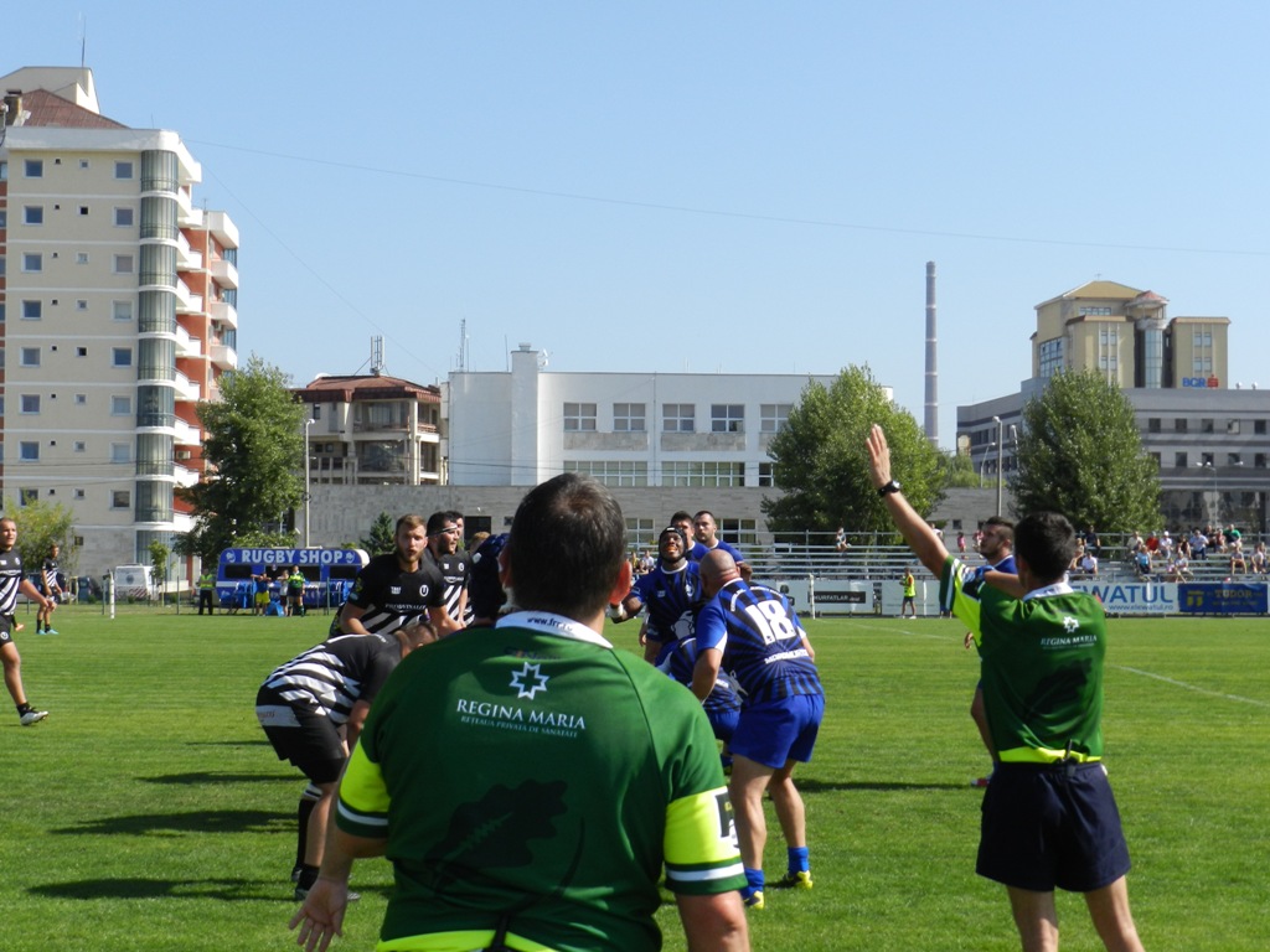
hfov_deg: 32.2
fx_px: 2201
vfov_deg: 24.4
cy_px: 476
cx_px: 635
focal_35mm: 60
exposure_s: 1/800
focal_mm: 10.7
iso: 160
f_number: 4.6
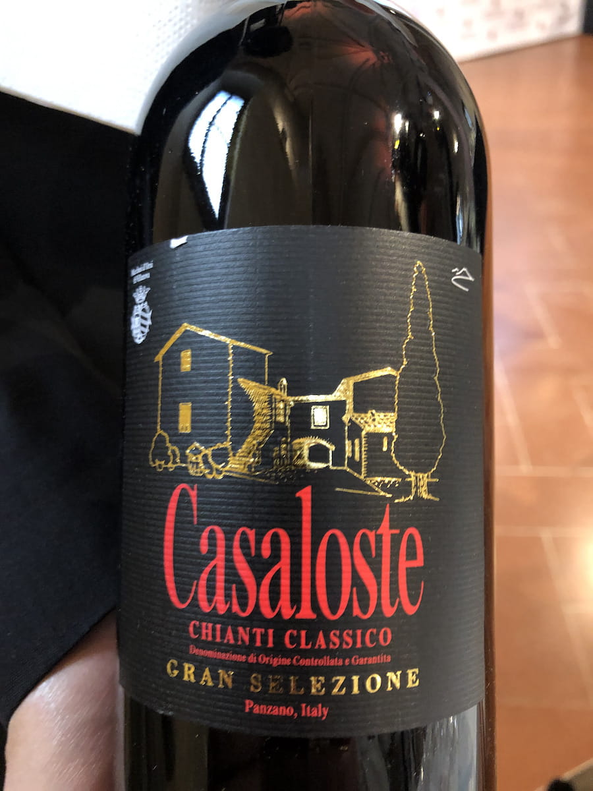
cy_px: 396
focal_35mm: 28
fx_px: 640
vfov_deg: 63.4
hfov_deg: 49.7
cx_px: 296
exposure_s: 1/10
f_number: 1.8
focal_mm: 4
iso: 100
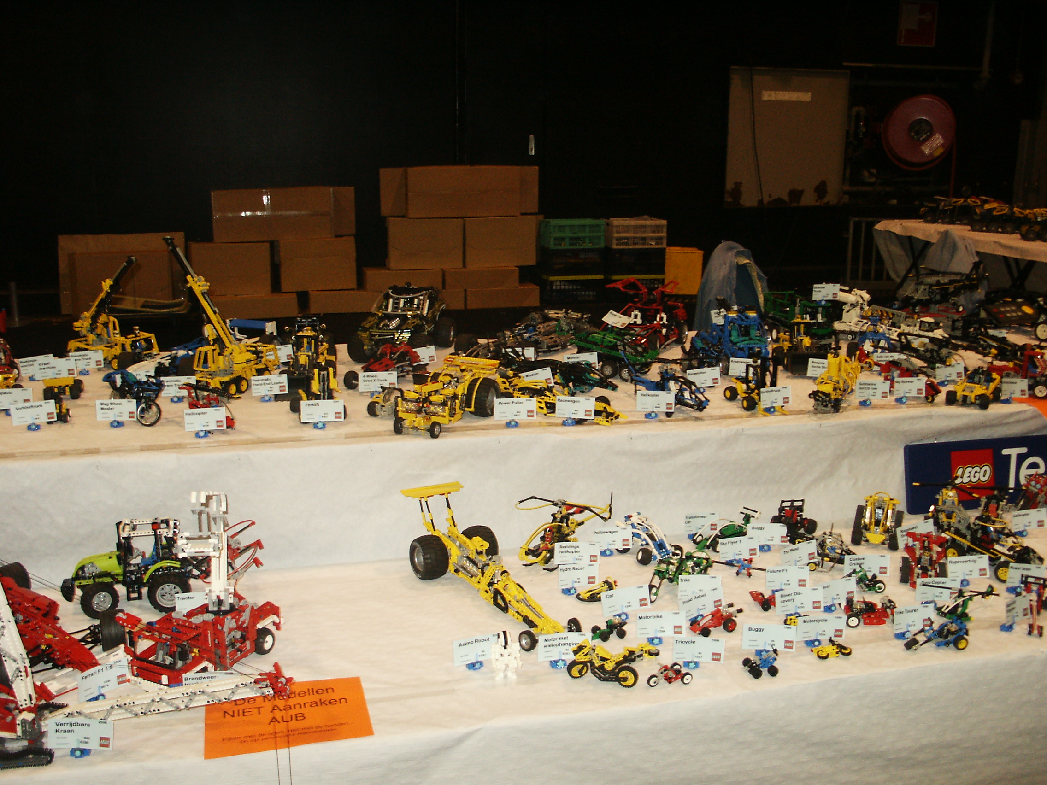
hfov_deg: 52.6
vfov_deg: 40.7
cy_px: 392
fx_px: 1059
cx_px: 524
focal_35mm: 35
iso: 200
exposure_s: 1/45
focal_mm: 7.18
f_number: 3
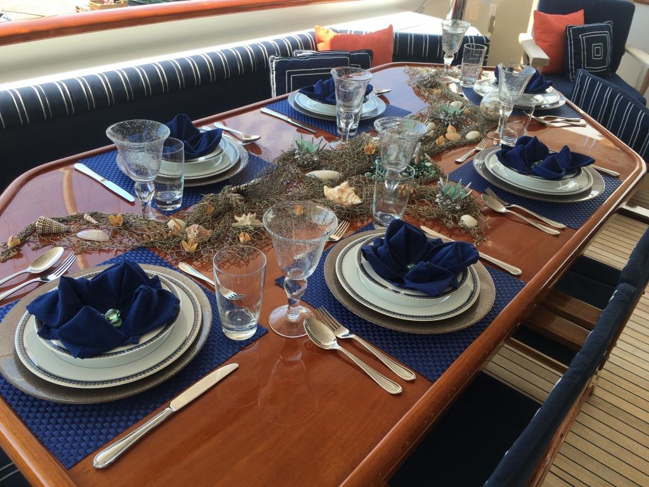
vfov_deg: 48.2
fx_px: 544
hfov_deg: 61.7
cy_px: 244
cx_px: 324
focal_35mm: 29
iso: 25
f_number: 2.2
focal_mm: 4.15
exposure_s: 1/285
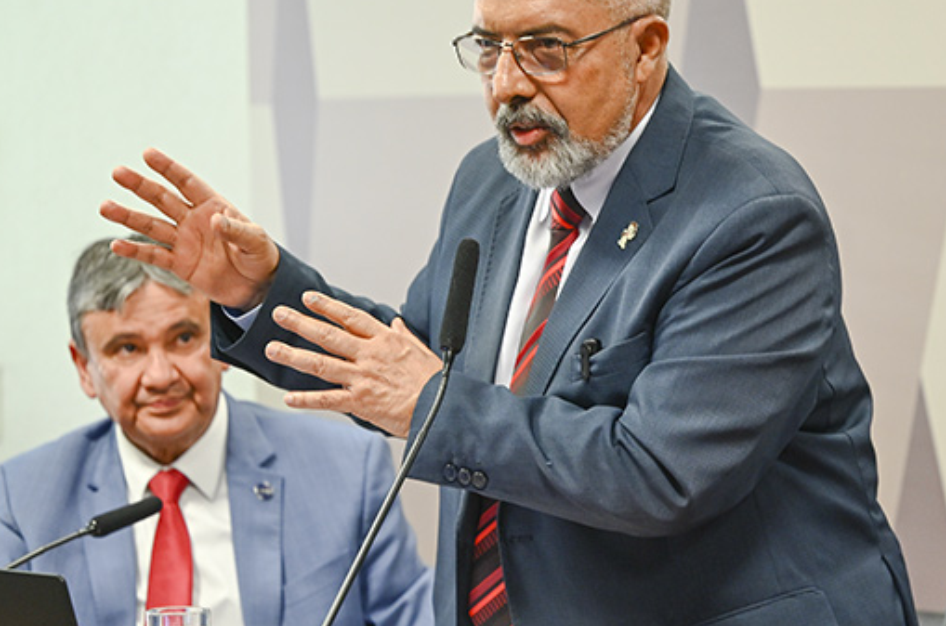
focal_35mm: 142
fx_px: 3723
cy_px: 357
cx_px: 773
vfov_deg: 9.6
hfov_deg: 14.4
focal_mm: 84
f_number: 2.8
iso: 800
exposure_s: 1/80
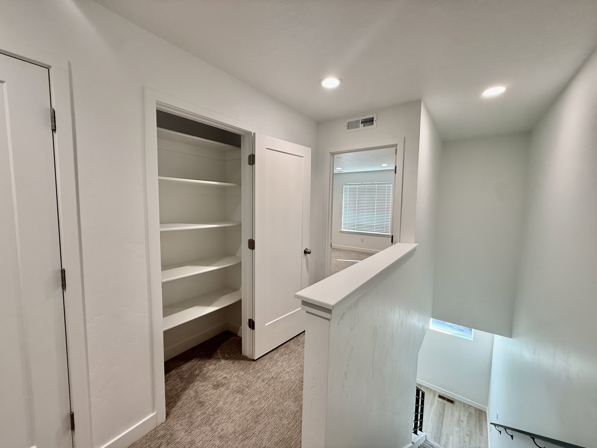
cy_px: 224
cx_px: 298
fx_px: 241
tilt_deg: -3.6
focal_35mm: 14
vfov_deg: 85.7
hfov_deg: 102.1
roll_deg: -1.6
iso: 125
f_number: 2.2
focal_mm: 2.22
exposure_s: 1/101
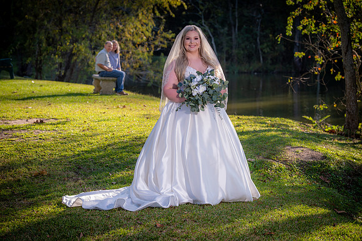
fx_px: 1025
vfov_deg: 13.4
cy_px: 120
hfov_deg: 20.0
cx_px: 181
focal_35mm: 102
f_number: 5.6
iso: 100
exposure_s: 1/125
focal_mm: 102
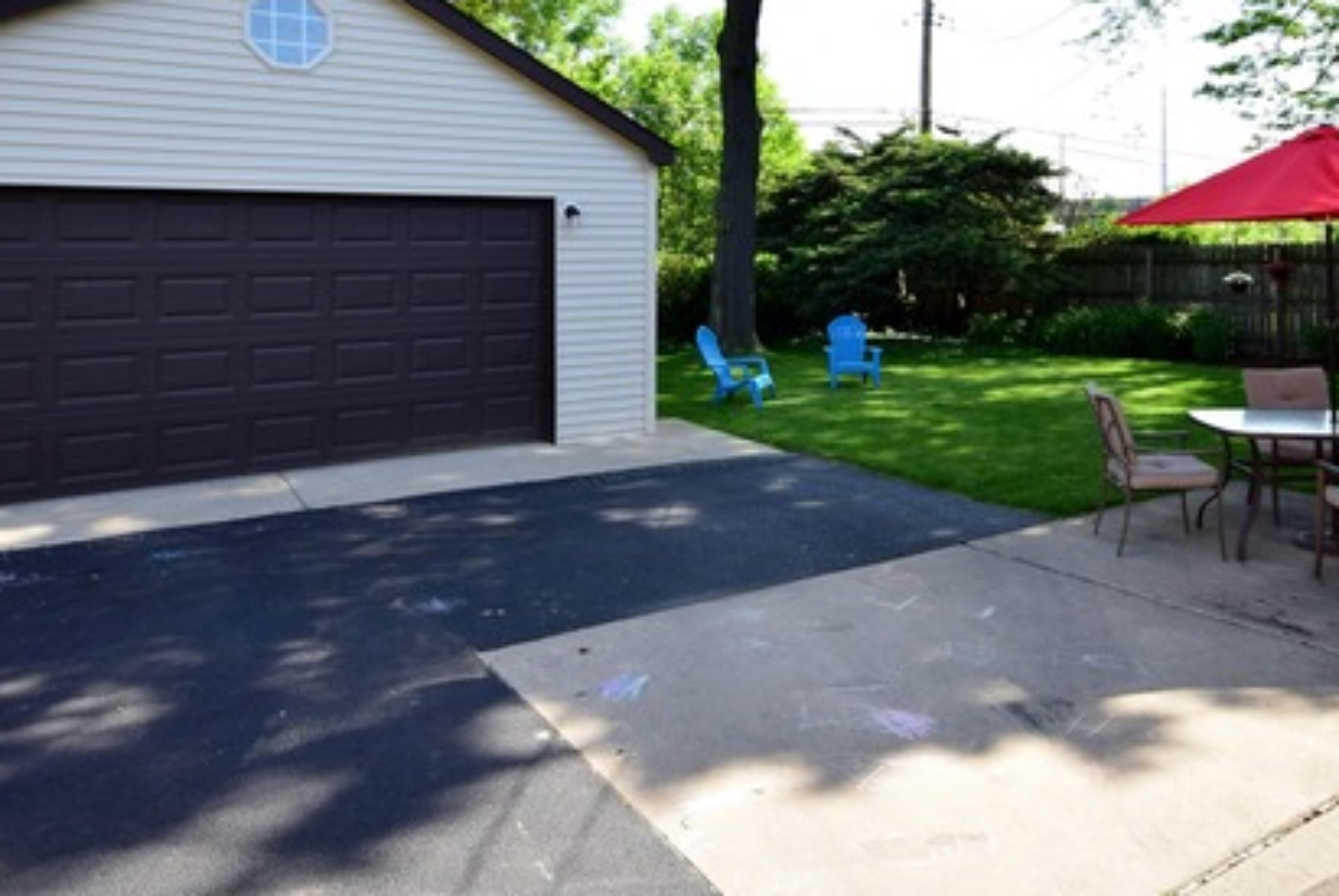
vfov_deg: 45.4
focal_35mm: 28
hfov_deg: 65.0
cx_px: 775
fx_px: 1043
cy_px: 262
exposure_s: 1/200
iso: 160
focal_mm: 12
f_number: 7.1
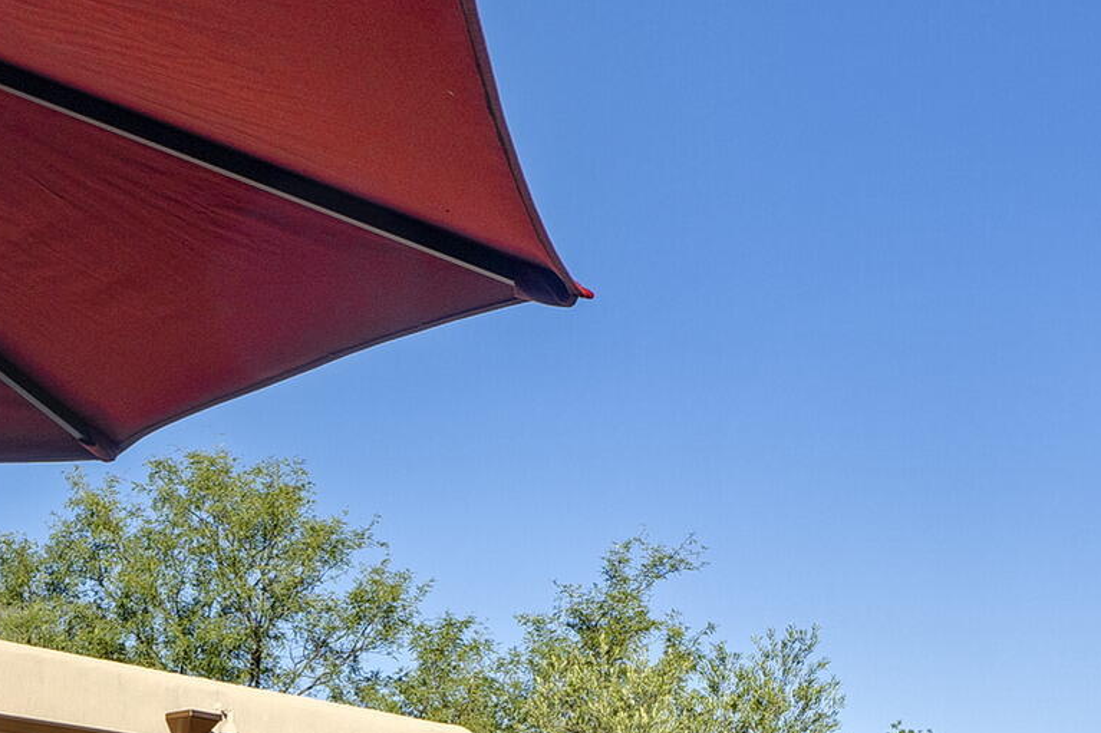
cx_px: 39
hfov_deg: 26.4
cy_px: 1037
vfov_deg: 17.2
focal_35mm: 73
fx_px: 2232
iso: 100
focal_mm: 20
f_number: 13
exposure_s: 1/60
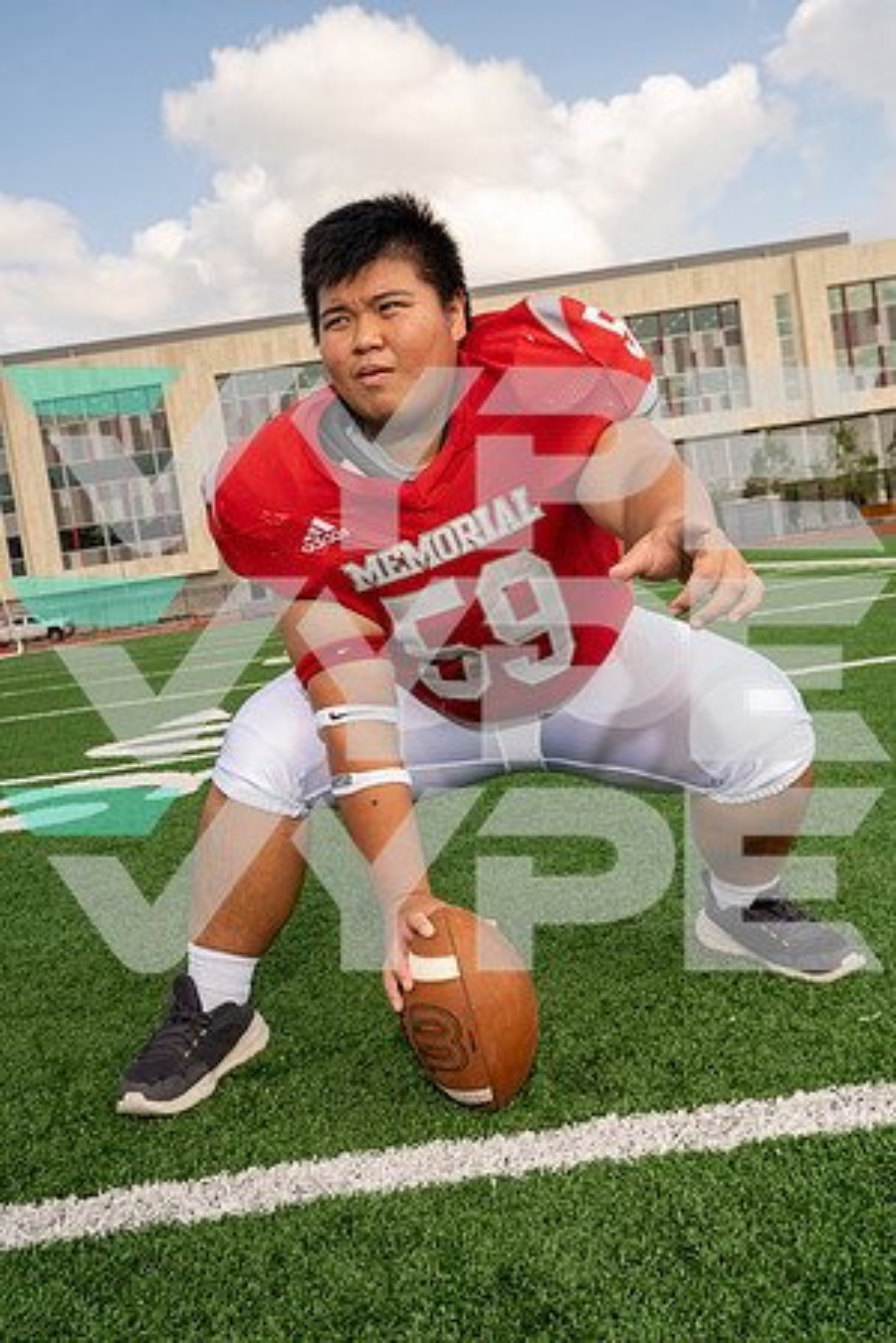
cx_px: 448
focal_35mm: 35
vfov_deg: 54.4
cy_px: 672
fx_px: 1307
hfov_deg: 37.9
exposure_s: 1/250
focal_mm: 35
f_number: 8
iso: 200
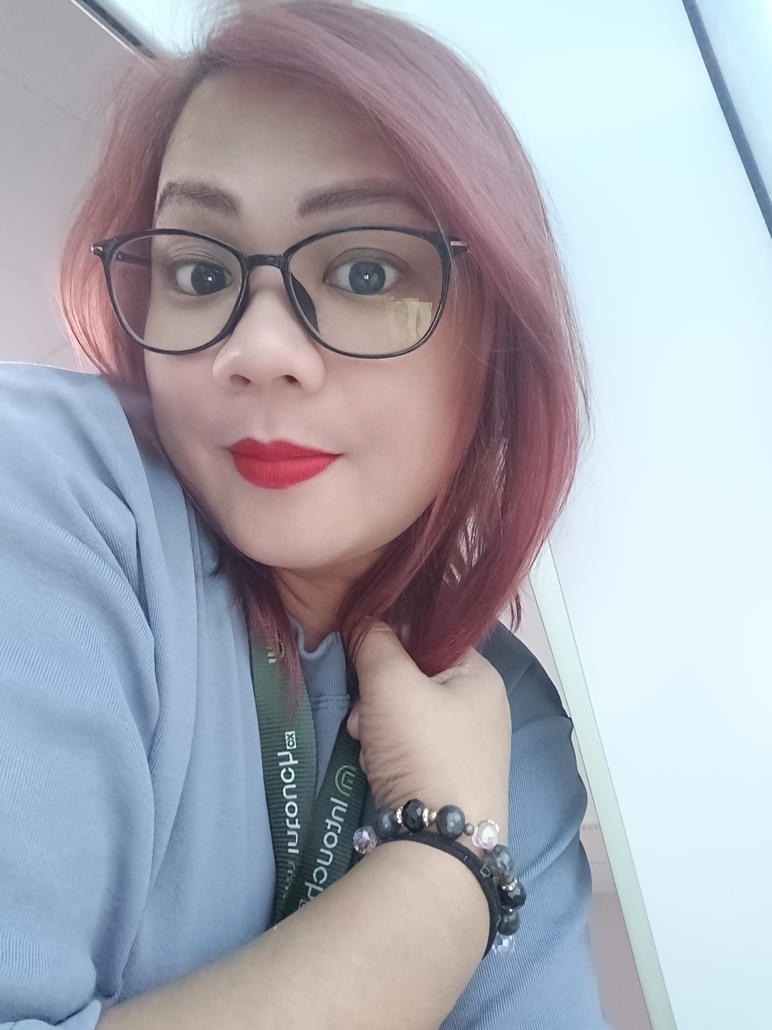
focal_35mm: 22
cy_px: 515
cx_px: 386
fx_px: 654
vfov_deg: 76.4
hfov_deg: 61.1
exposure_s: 1/24
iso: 2000
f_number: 2.4
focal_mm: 2.87
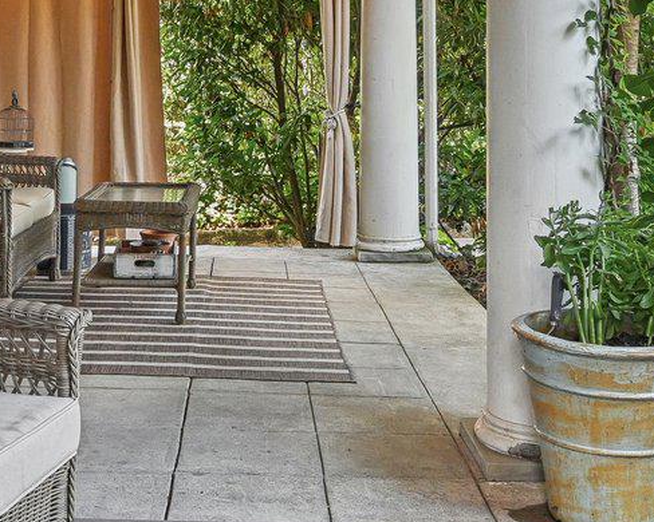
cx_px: 202
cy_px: -30
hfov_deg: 29.8
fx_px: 1219
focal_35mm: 63
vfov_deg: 23.0
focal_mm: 16
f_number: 8
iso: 800
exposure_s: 1/50
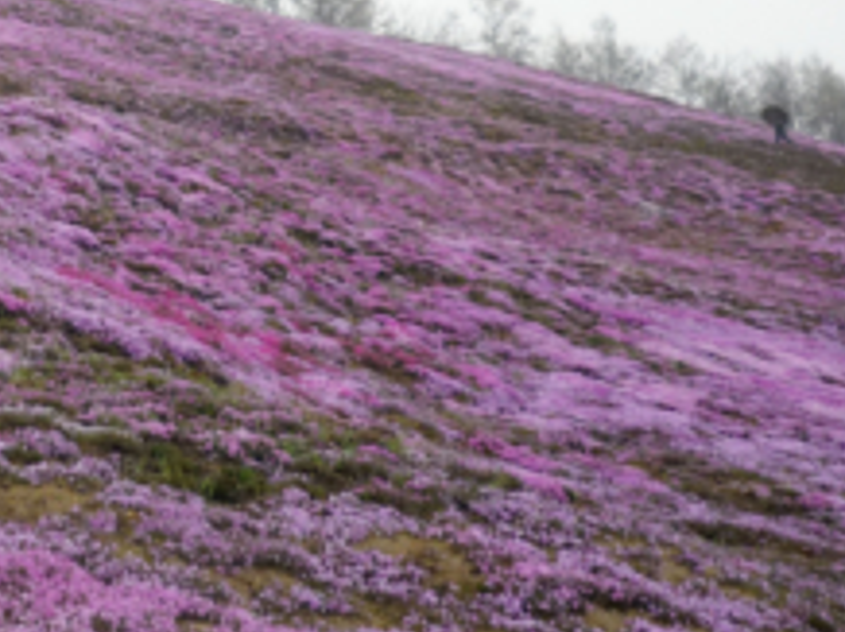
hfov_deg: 20.5
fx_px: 2219
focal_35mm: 91
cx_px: -101
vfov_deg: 15.8
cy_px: -66
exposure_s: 1/250
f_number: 2.8
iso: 100
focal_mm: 5.5
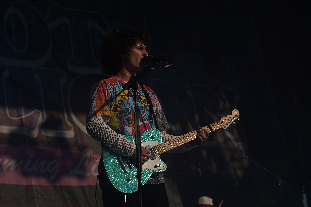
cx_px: 156
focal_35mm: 105
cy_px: 104
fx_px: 907
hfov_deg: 19.5
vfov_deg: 13.0
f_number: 8
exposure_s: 1/1600
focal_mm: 105
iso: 100
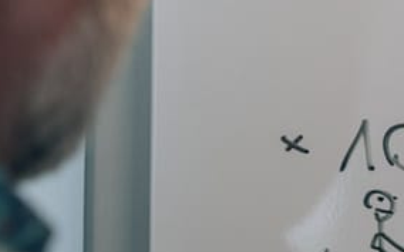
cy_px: -50
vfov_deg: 3.8
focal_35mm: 345
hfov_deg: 6.0
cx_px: 542
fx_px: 3796
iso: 500
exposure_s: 1/160
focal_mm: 60
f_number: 2.5
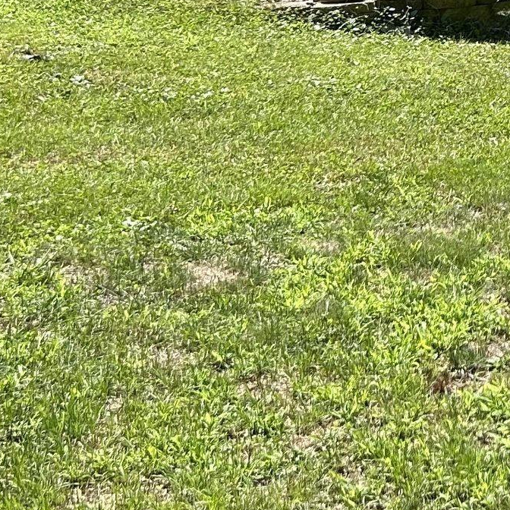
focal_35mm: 105
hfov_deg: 15.1
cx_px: 805
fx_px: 1750
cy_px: -247
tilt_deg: +1.4
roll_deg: +0.4
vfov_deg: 15.4
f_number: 1.5
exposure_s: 1/1266
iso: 50
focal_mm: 5.7
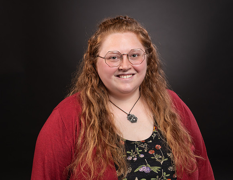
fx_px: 738
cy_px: 96
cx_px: 115
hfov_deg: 17.9
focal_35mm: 108
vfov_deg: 13.9
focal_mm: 80
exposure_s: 1/200
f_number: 7.1
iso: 320
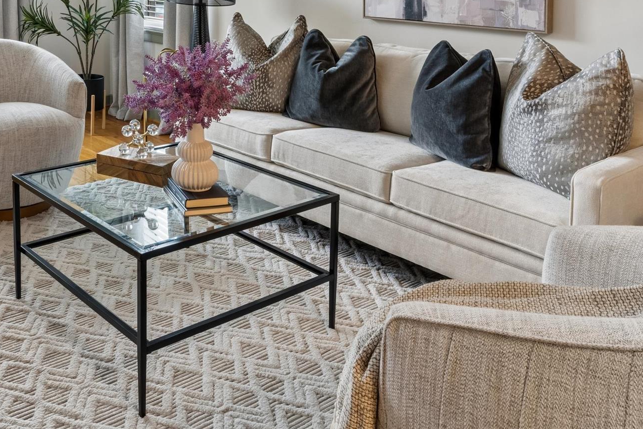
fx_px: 679
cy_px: -54
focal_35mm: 38
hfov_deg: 47.5
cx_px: 113
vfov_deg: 30.9
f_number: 13
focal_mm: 16
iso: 400
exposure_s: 1/3.33
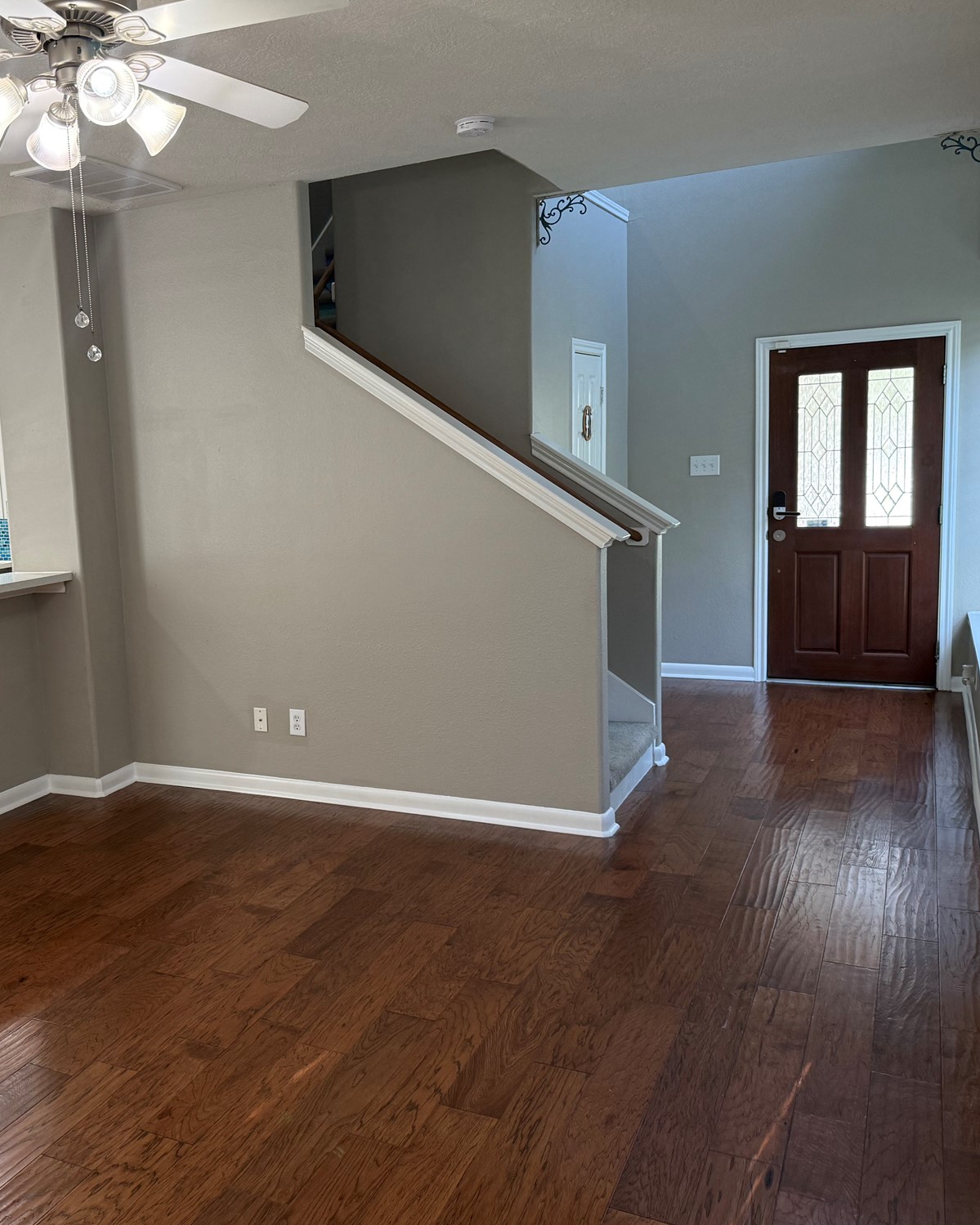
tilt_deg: -7.5
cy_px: 614
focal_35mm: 32
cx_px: 222
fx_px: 1160
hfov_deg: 44.0
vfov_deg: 55.7
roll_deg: +3.2
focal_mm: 6.76
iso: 125
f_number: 1.78
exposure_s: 1/60
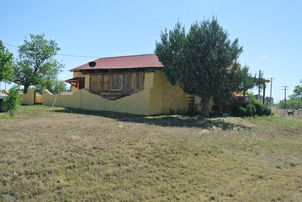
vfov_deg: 27.6
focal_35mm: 49
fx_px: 412
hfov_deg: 40.3
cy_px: 101
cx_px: 151
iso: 100
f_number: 4.5
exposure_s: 1/250
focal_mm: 18.2
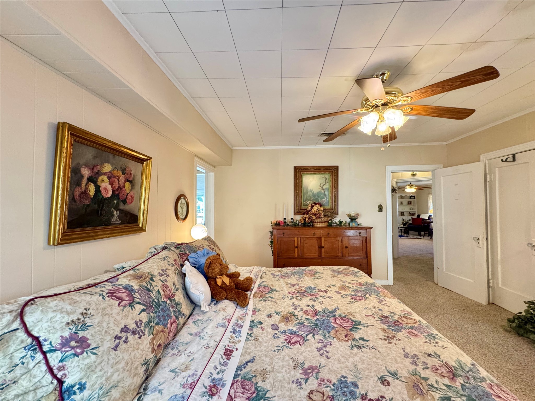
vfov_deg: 85.7
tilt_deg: +1.8
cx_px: 268
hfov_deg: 102.1
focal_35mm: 14
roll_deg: -0.4
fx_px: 216
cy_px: 200
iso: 500
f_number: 2.2
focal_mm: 2.22
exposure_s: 1/60
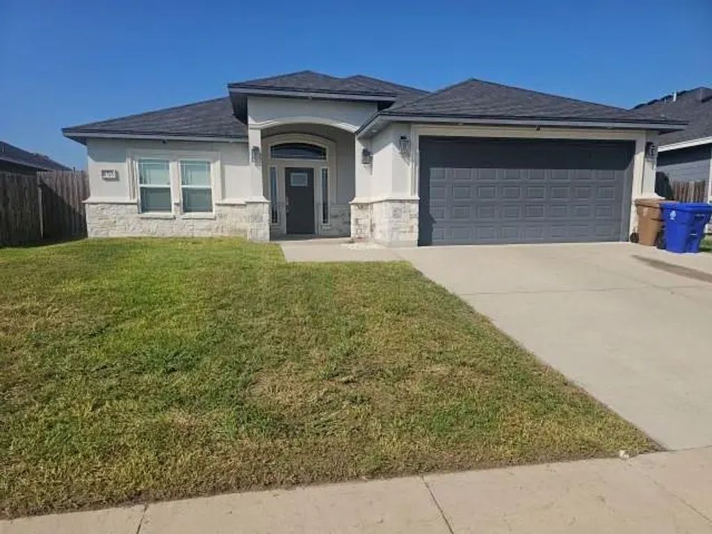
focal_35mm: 23
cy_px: 267
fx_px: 473
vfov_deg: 58.9
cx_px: 356
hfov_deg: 73.9
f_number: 1.7
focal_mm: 6.3
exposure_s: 1/1304
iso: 10
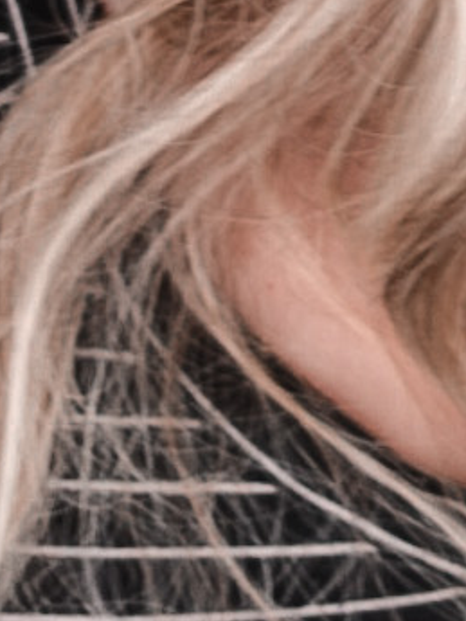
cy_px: -396
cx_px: 791
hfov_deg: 10.3
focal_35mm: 137
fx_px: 2458
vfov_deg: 13.3
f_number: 1.8
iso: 125
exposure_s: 1/30
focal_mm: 9.4
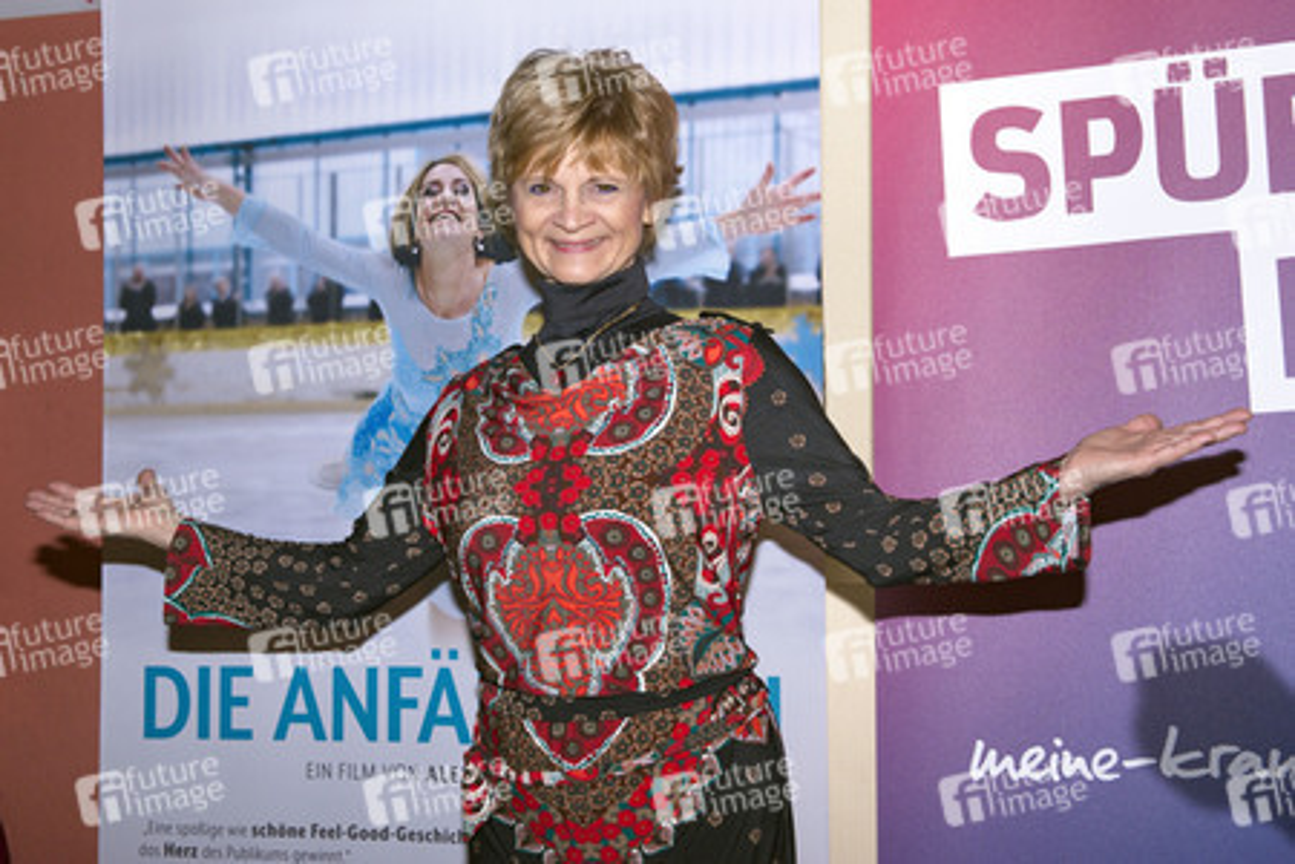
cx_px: 648
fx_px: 1727
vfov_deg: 28.1
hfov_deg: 41.1
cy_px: 432
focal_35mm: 48
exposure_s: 1/160
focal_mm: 48
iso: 800
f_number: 5.6
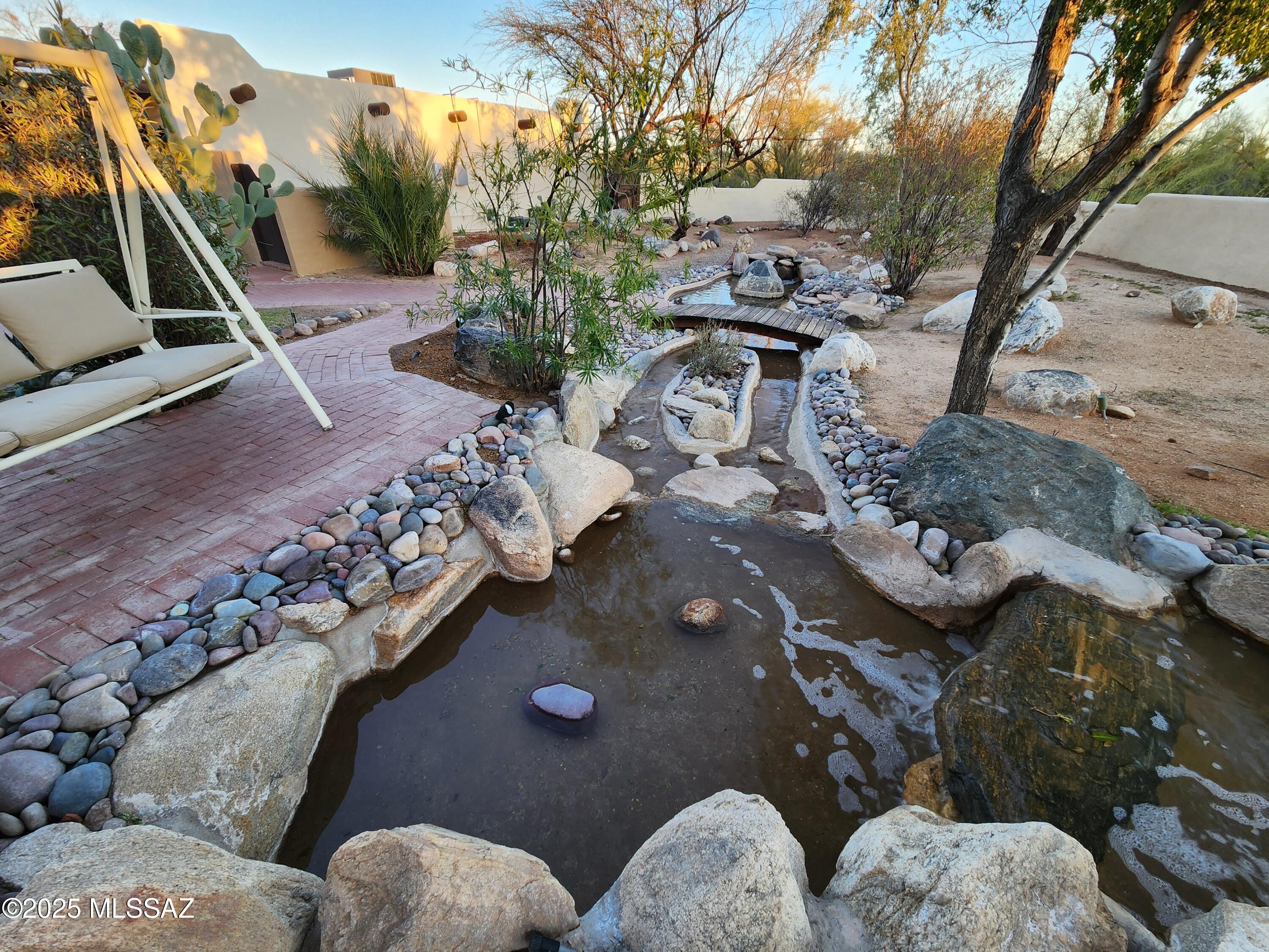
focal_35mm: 13
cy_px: 476
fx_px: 477
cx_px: 634
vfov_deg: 89.9
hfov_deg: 106.2
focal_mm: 2.2
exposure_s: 1/60
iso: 50
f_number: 2.2
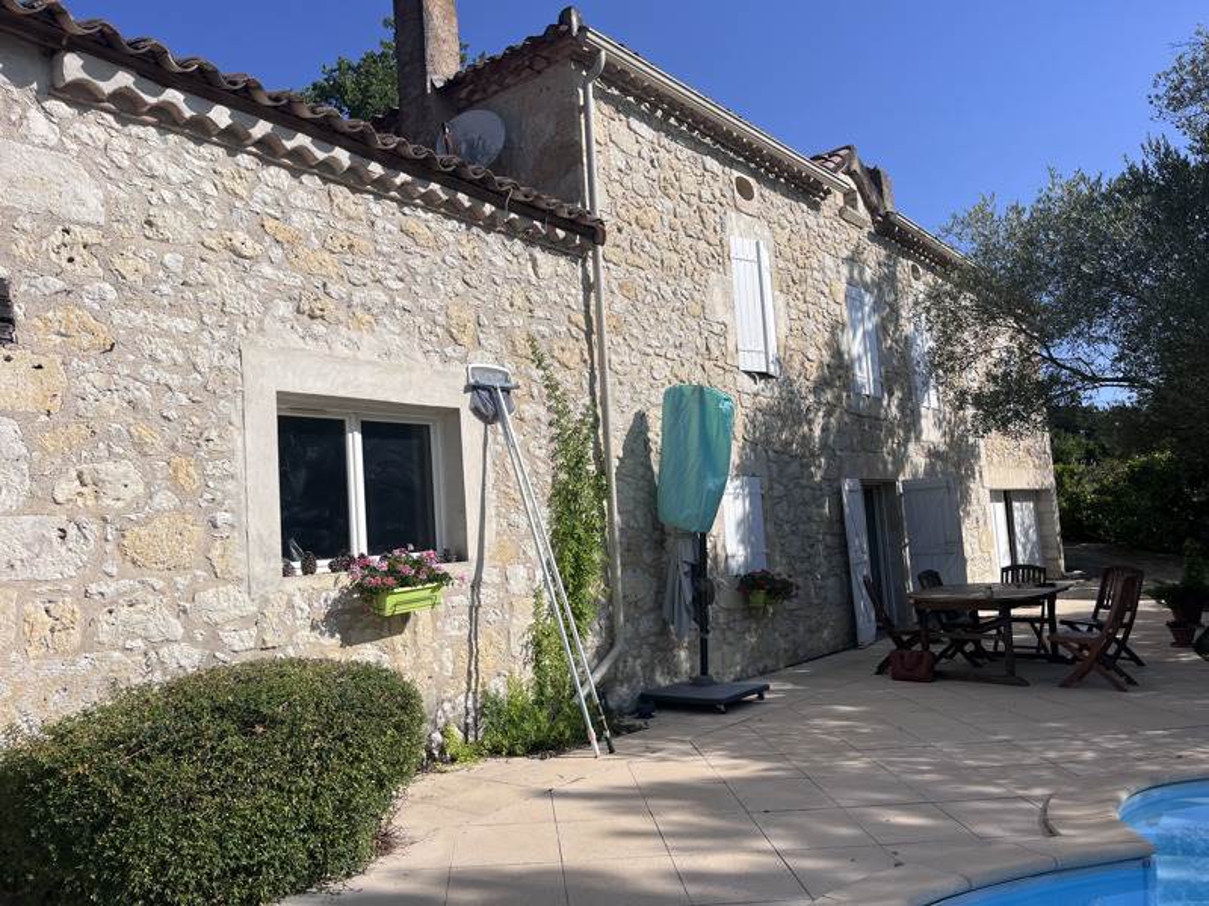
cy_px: 453
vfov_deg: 53.1
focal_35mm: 26
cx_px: 604
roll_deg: +3.5
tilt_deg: +4.4
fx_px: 908
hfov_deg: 67.3
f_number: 1.6
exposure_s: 1/5556
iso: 50
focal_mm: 5.1
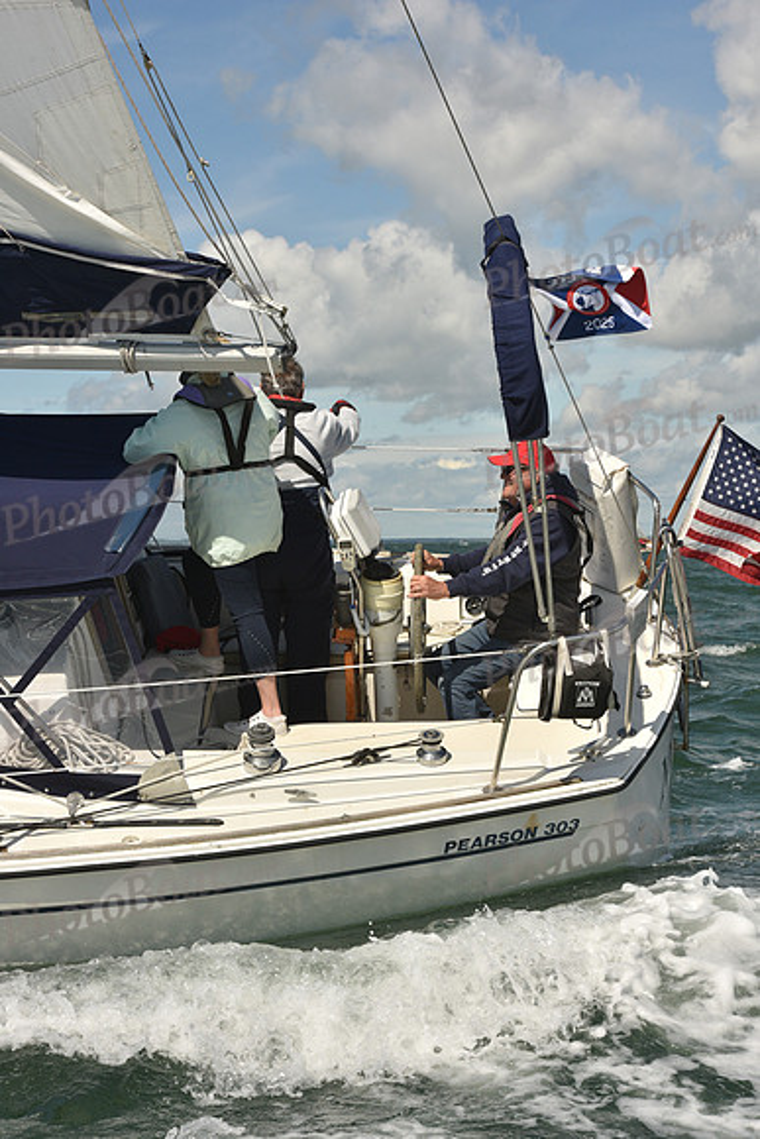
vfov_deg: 26.0
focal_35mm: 78
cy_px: 570
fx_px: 2468
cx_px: 380
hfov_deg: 17.5
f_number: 13
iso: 320
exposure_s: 1/800
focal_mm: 78
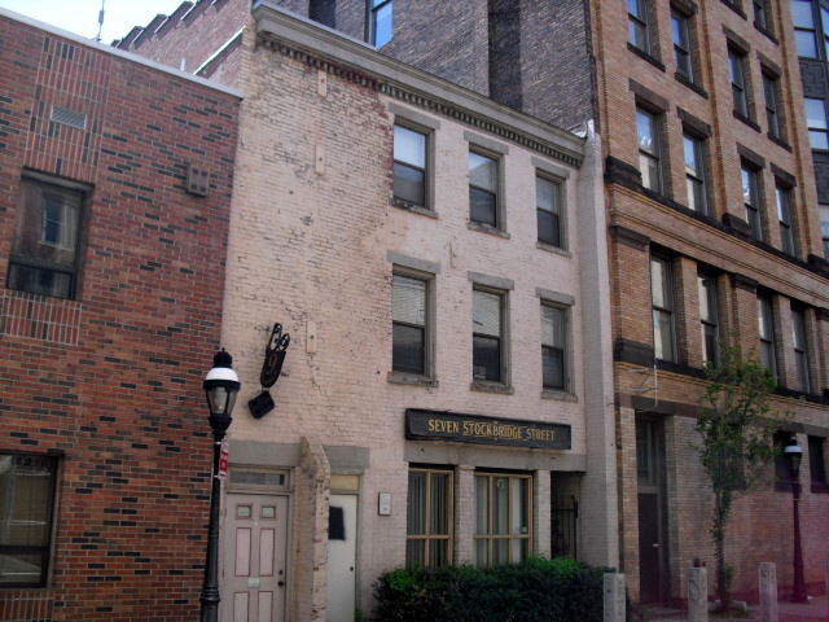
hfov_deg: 51.4
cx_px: 414
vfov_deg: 39.7
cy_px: 311
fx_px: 862
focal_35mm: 36
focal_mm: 6.3
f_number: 7.8
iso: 100
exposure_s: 1/60
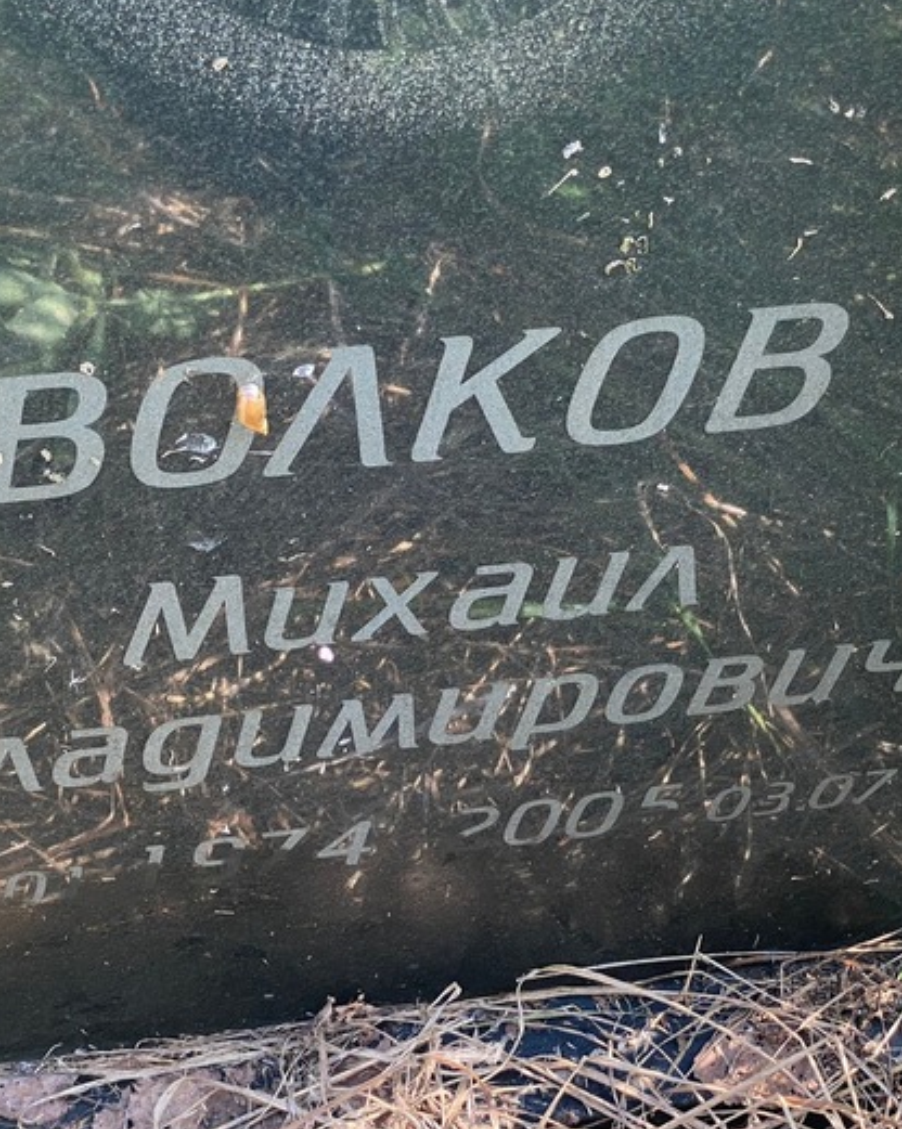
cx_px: 505
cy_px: 585
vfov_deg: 24.5
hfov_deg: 19.6
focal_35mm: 78
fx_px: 2606
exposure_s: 1/122
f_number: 2
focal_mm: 6
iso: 40
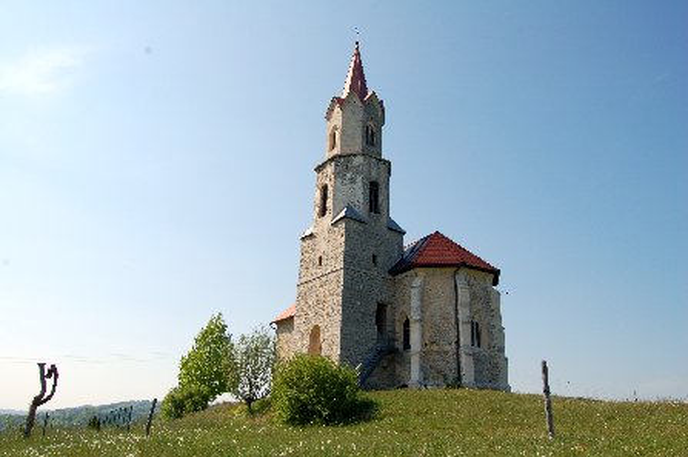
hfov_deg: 67.4
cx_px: 344
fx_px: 515
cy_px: 228
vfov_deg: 47.8
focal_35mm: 27
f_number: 9
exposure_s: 1/320
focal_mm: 18
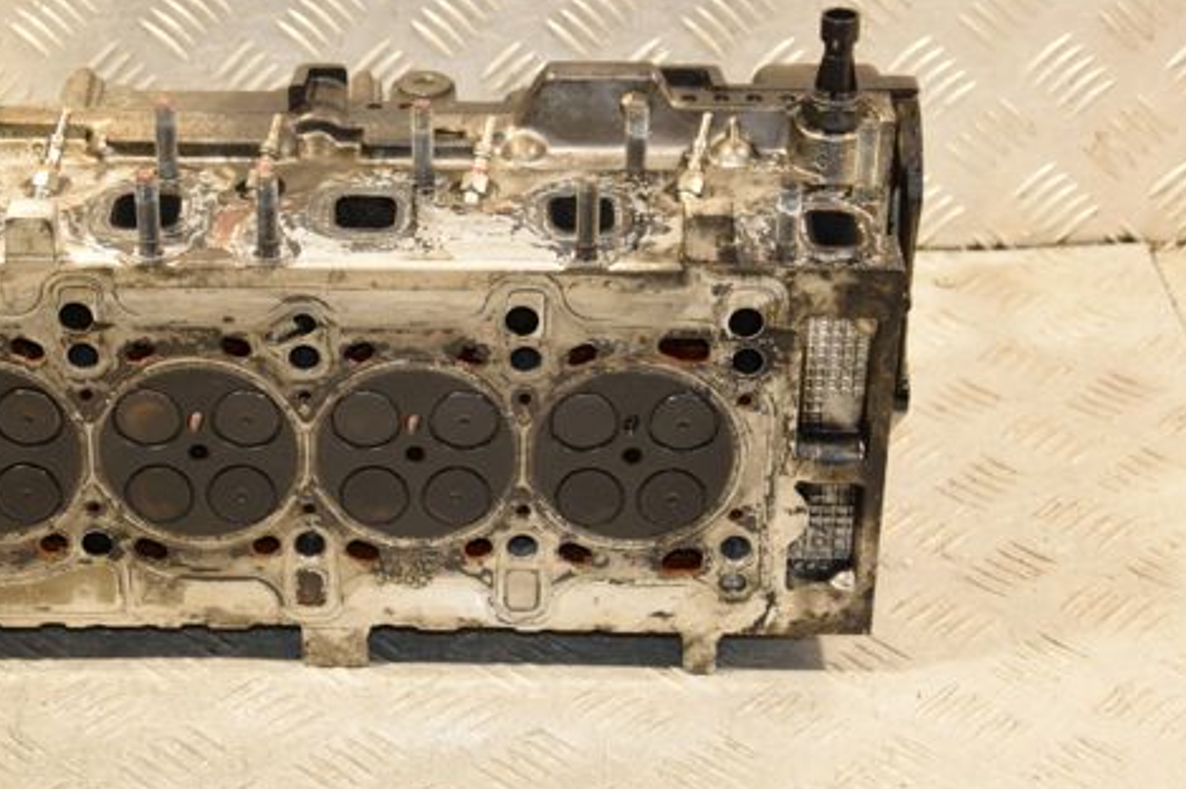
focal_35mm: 86
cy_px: 306
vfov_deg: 15.8
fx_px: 2831
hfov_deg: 23.6
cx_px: 430
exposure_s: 1/160
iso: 800
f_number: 4.8
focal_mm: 42
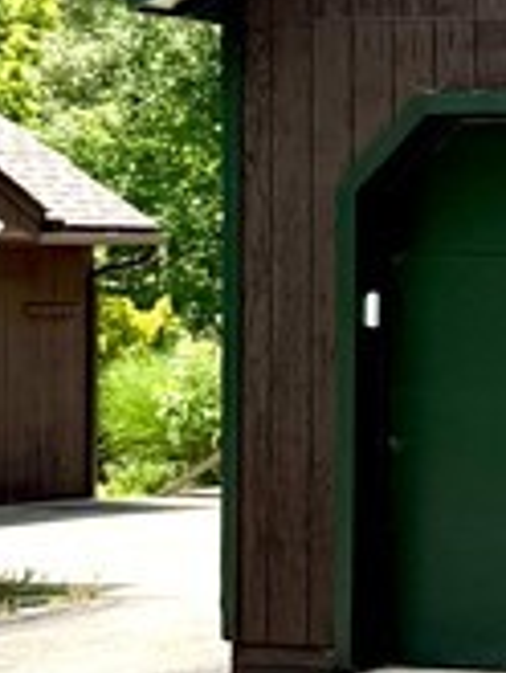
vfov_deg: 13.2
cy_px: 294
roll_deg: -0.8
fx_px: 2900
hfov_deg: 9.3
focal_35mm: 149
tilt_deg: -0.9
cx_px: 1028
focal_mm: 6.76
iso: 80
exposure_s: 1/4167
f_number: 1.78
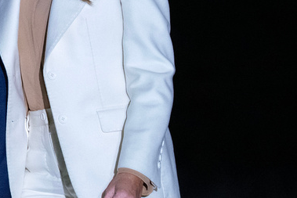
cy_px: 22
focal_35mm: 459
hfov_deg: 4.5
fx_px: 3788
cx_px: -47
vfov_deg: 3.0
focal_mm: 170
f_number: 3.5
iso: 10000
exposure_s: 1/250
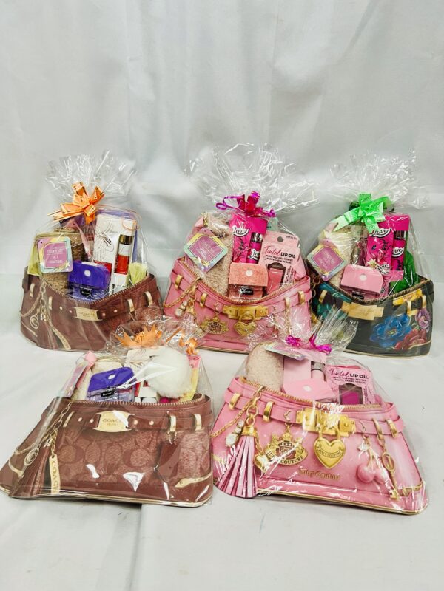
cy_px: 296
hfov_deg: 53.1
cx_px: 222
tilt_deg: -24.4
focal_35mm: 26
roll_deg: -2.1
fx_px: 445
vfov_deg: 67.3
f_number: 1.5
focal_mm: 5.7
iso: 80
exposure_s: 1/60
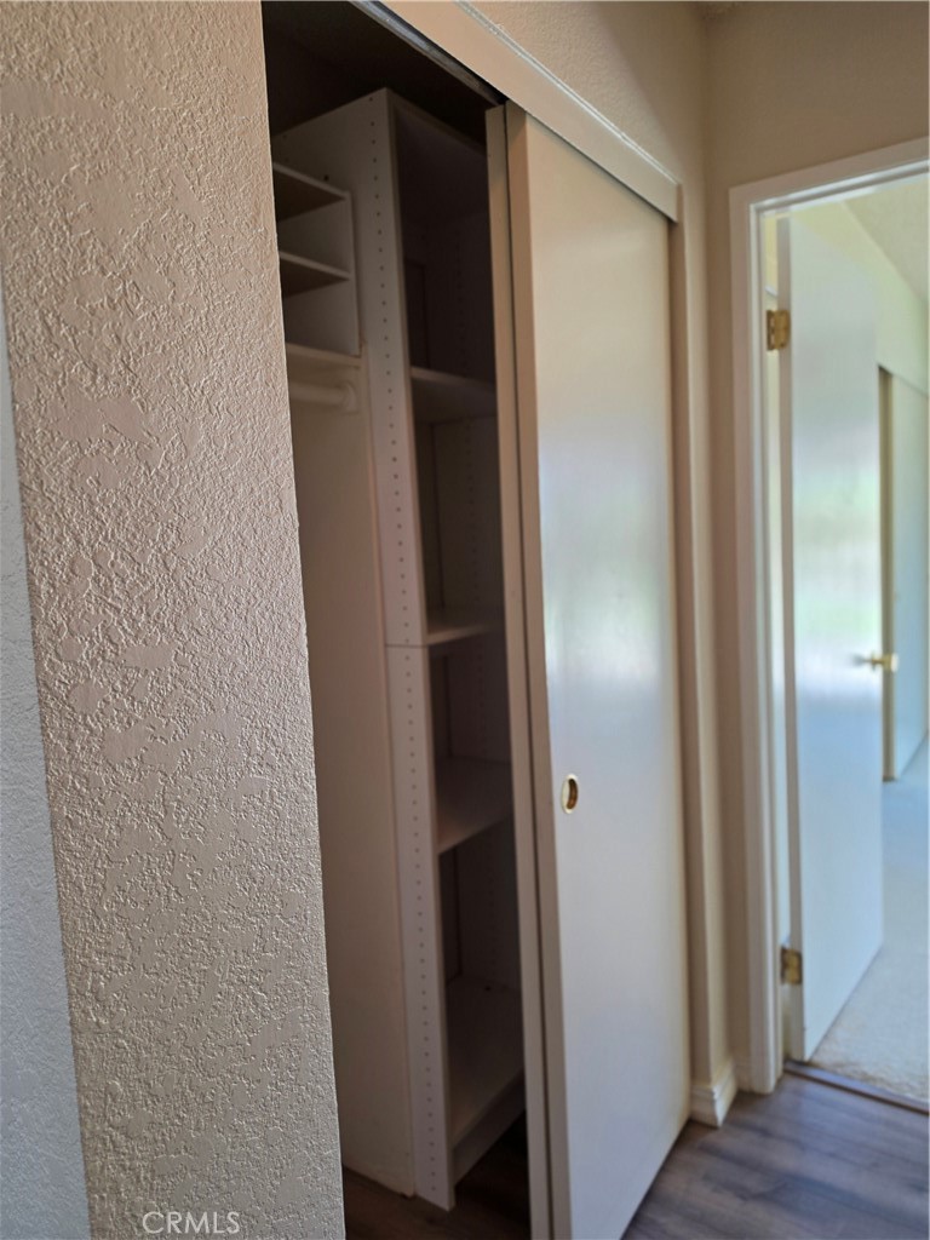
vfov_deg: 73.9
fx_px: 824
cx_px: 465
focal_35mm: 23
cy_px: 620
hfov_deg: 58.9
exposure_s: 1/120
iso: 80
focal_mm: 6.5
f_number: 1.4
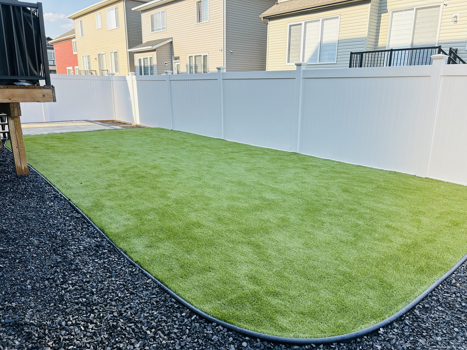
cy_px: 175
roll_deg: -0.2
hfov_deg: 67.3
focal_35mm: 26
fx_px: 351
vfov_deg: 53.1
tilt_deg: -13.6
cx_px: 234
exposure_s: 1/780
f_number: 1.5
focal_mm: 5.7
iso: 50
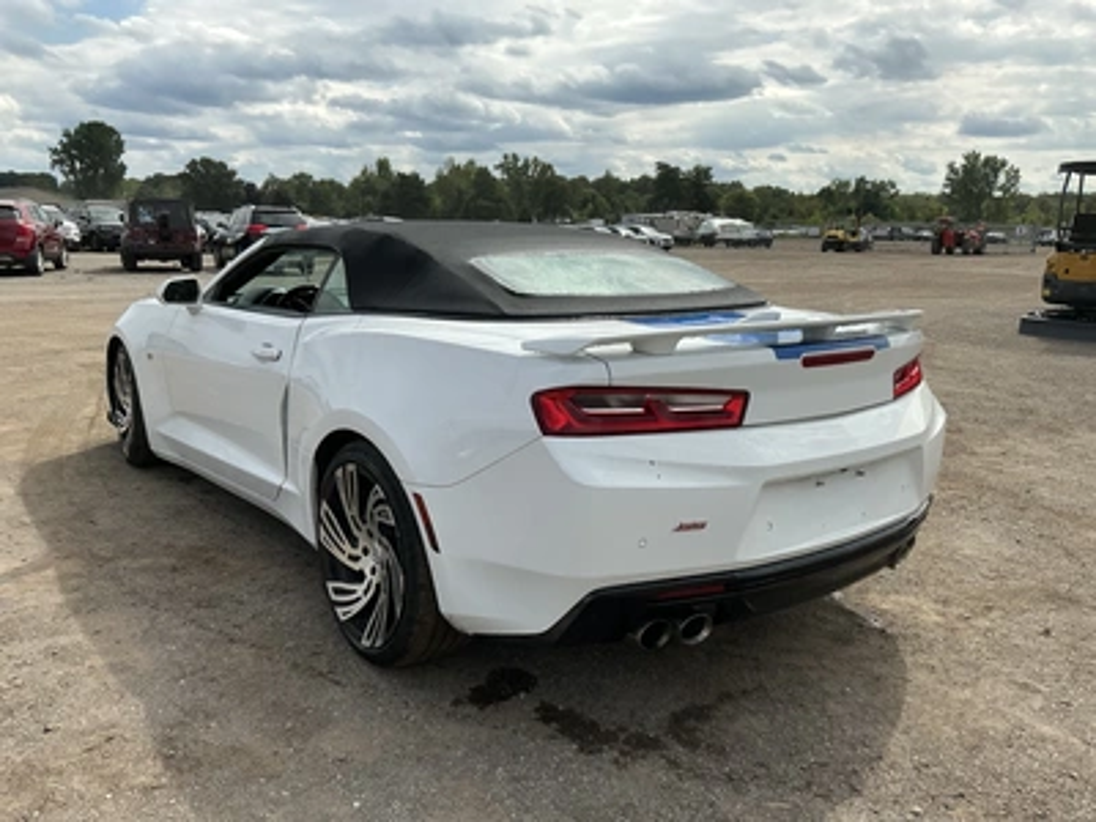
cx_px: 548
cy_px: 411
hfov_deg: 63.4
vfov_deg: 49.7
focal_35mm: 28
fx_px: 887
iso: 25
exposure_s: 1/2427
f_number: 1.8
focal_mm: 3
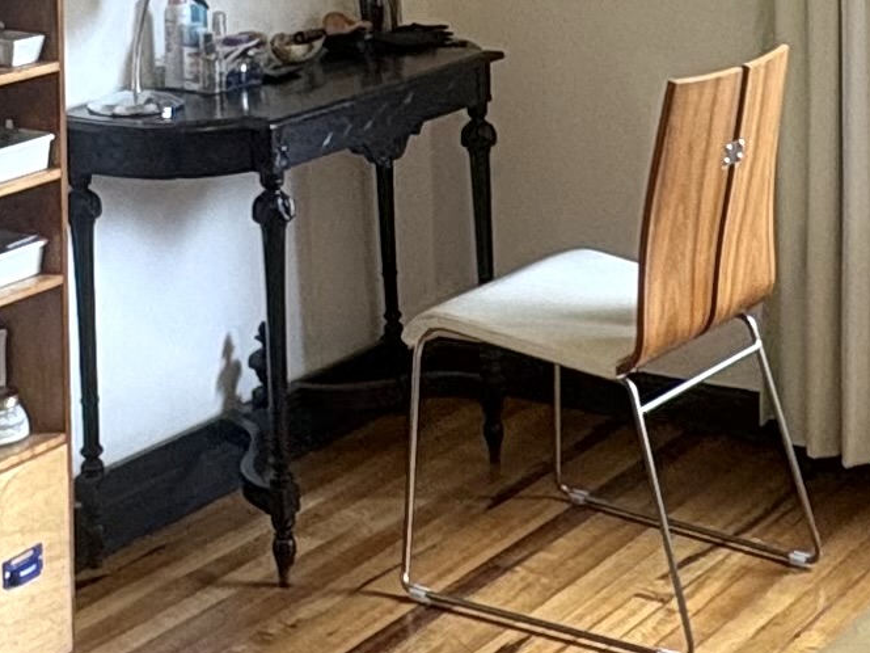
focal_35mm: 85
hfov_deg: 23.0
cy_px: -315
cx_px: 417
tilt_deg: +0.6
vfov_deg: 16.0
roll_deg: +2.4
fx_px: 2136
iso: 160
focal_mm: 2.22
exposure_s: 1/120
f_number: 2.2
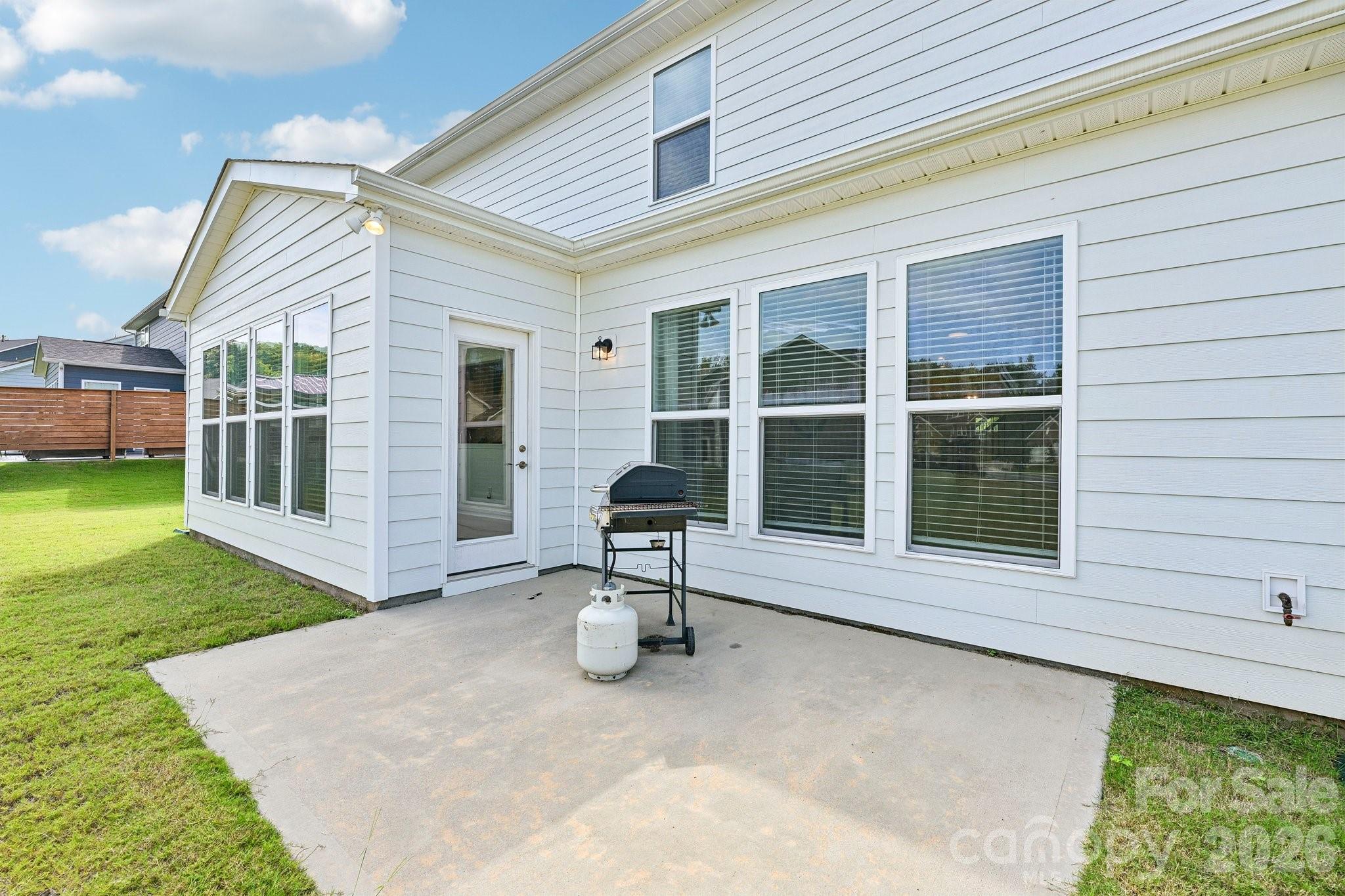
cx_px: 672
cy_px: 448
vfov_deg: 75.5
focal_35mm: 16
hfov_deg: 98.5
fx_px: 579
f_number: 8
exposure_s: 1/200
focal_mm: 15.5
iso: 100
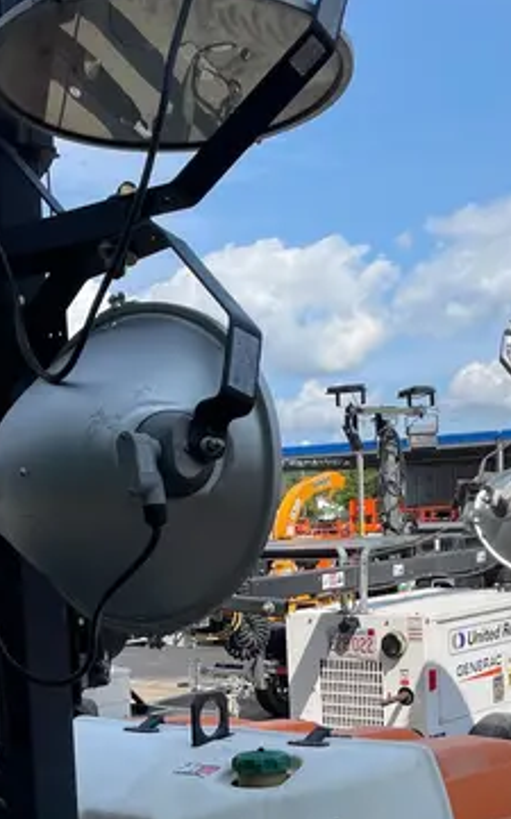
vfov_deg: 34.4
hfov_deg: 23.1
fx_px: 1250
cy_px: 727
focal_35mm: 56
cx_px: 248
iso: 50
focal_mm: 4.2
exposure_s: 1/3610
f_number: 1.6
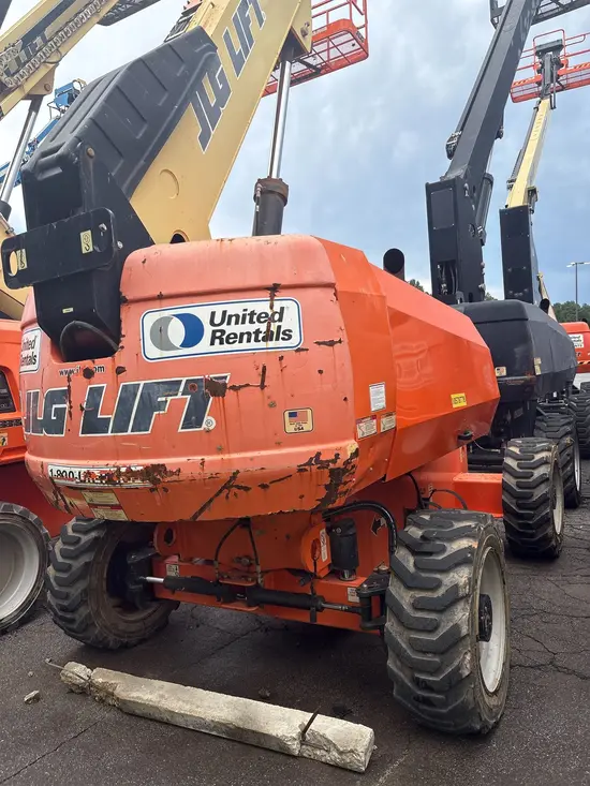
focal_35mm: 26
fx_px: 591
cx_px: 295
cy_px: 393
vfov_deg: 67.3
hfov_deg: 53.1
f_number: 1.6
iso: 50
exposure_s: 1/1311
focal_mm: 5.96
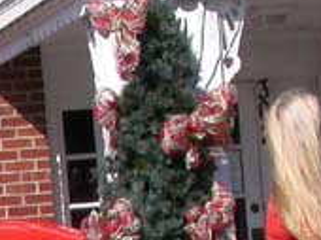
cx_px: -336
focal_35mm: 179
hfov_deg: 10.2
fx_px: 1658
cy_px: 386
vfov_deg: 8.1
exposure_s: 1/370
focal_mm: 7.85
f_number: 7.5
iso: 100
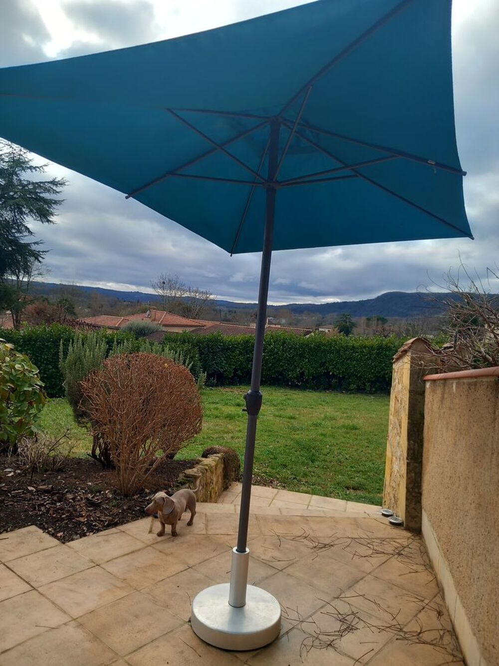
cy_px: 333
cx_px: 250
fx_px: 519
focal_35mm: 27
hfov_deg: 51.4
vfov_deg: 65.3
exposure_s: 1/163
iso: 20
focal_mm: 4
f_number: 1.8
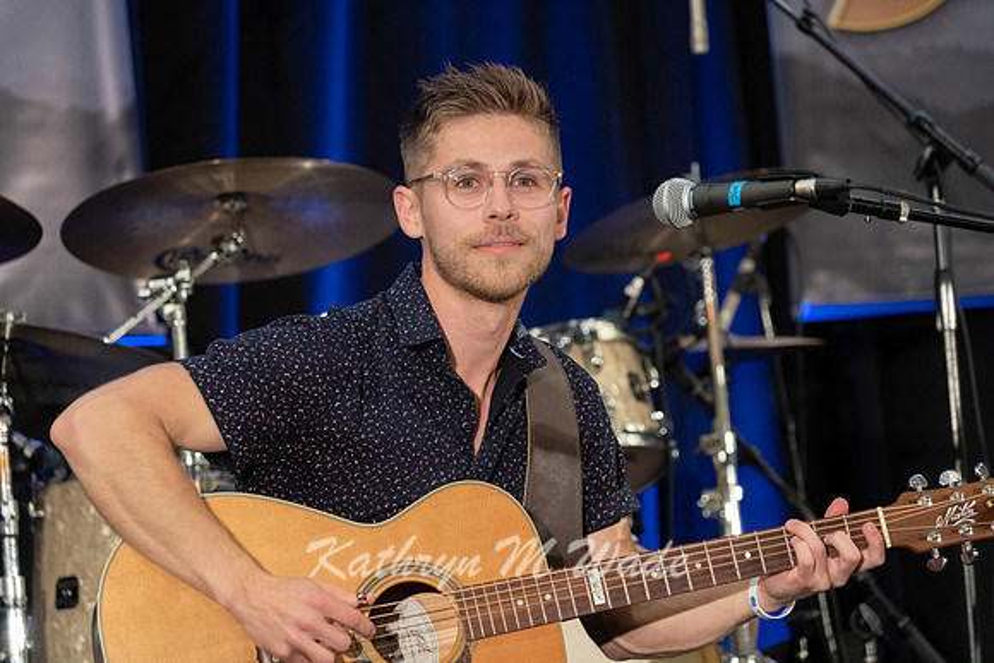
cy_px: 332
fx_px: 5661
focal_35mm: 205
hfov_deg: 10.0
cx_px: 497
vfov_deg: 6.7
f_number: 6.3
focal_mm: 205
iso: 5000
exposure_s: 1/160
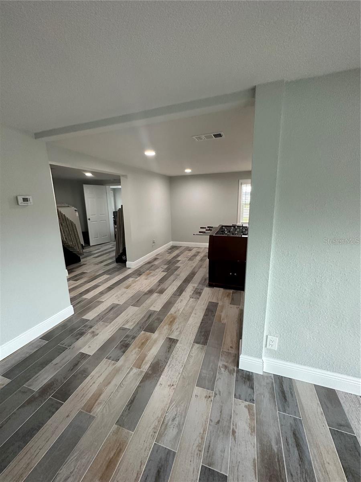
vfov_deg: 102.1
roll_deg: -0.5
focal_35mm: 14
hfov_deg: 85.7
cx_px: 180
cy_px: 241
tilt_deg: -9.6
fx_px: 195
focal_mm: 2.22
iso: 250
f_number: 2.2
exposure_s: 1/120
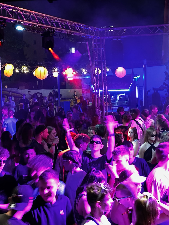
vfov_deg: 29.8
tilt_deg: -3.0
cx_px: 144
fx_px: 423
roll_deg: -0.4
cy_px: 112
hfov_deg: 22.2
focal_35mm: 65
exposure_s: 1/14
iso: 800
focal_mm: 6.86
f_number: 1.78
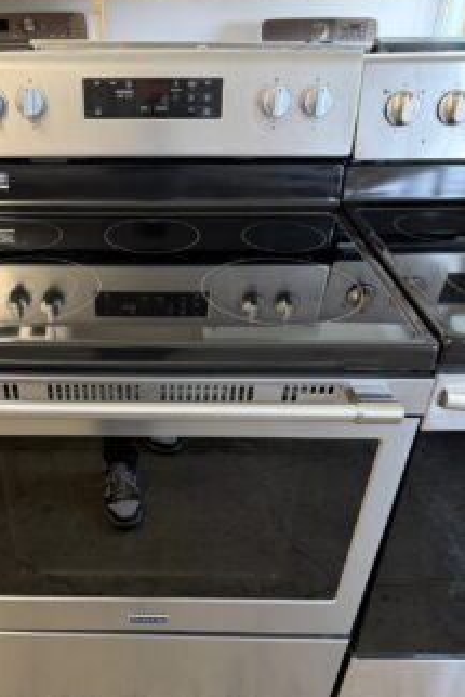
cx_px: 149
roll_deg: +0.0
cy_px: 418
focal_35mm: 31
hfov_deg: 41.7
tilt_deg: -36.0
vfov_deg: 59.8
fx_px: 600
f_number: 1.78
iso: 200
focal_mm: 6.76
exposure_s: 1/60
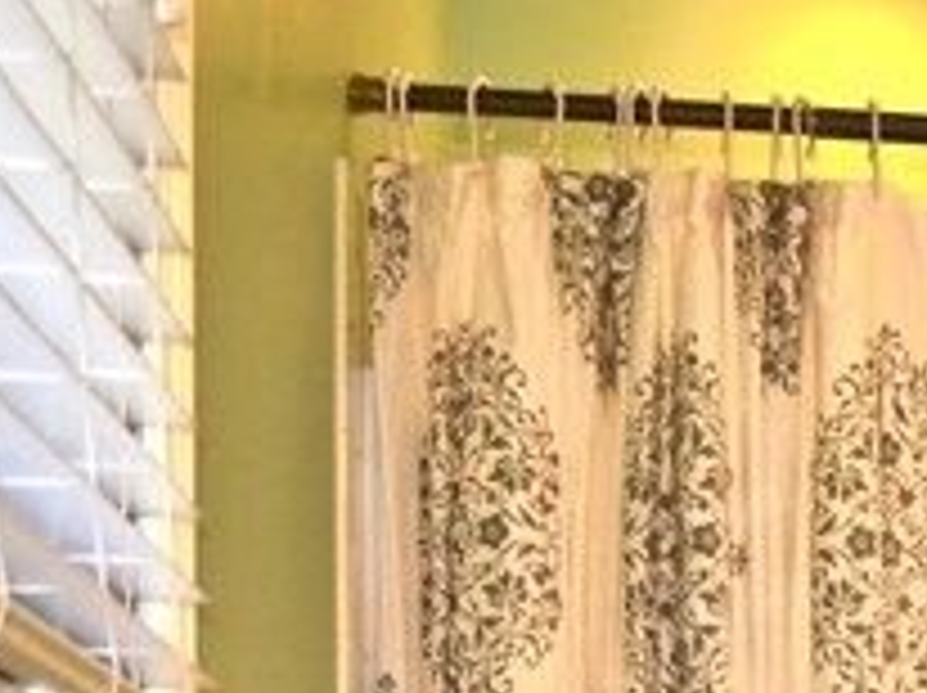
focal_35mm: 137
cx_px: 1987
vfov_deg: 10.0
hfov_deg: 12.3
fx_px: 3665
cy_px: 1368
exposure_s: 1/80
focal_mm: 18
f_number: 4
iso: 400
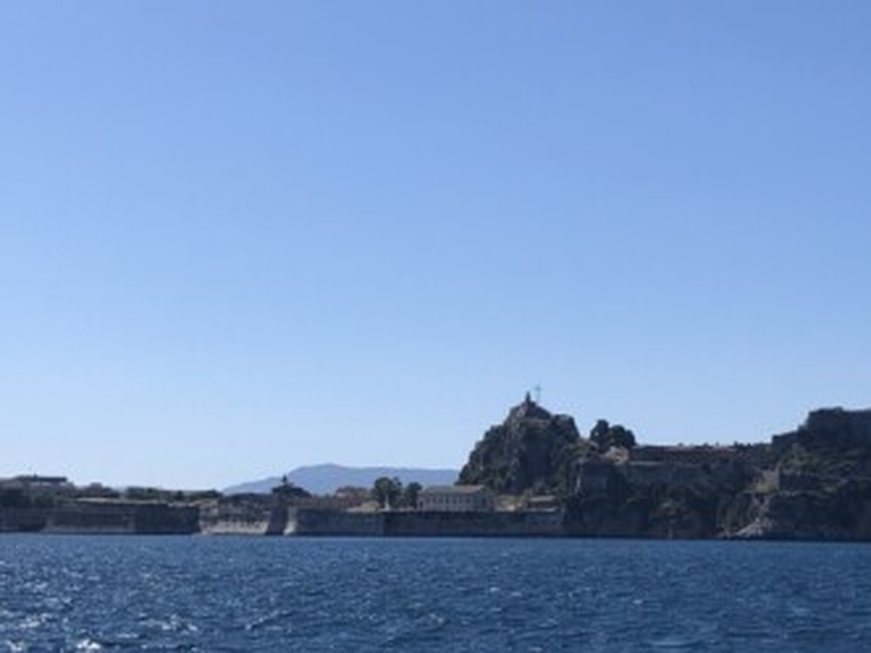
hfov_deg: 25.5
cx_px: 611
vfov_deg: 19.3
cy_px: 424
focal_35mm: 76
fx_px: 1912
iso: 20
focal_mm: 3.99
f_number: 1.8
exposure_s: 1/3003
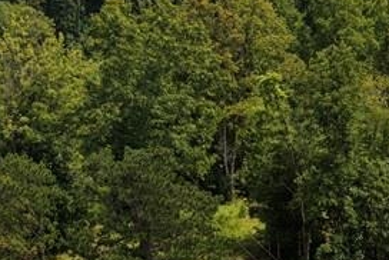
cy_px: -19
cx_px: 44
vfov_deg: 17.9
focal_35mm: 74
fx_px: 800
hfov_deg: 26.5
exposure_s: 1/80
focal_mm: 14.45
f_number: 3.5
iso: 200
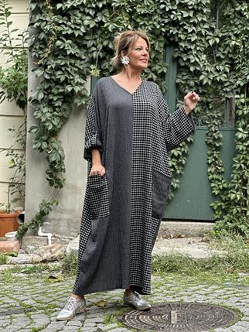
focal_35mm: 77
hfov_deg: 19.1
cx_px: 124
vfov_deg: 25.3
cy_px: 166
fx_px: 738
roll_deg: -2.3
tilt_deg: -2.5
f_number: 2.8
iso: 32
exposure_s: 1/121
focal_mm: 9
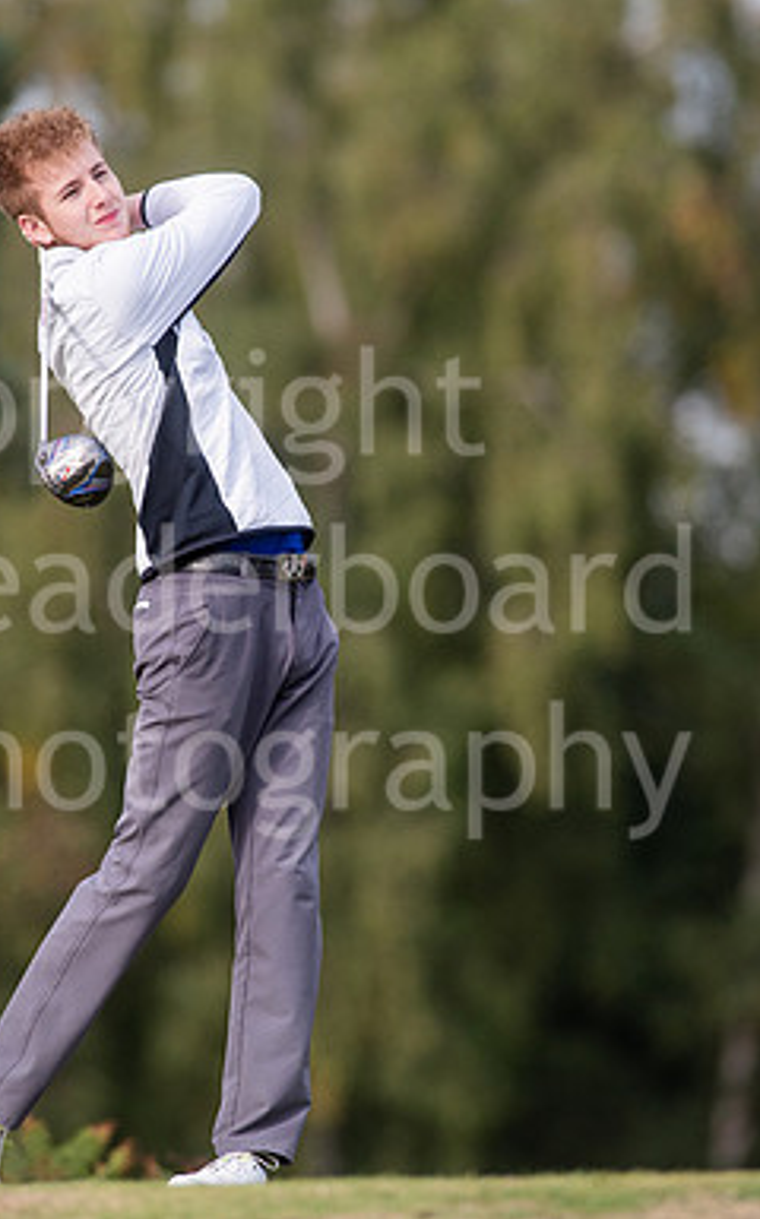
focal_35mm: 461
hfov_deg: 2.8
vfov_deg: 4.6
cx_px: 288
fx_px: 15306
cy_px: 610
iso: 400
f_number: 4
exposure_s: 1/3200
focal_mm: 300
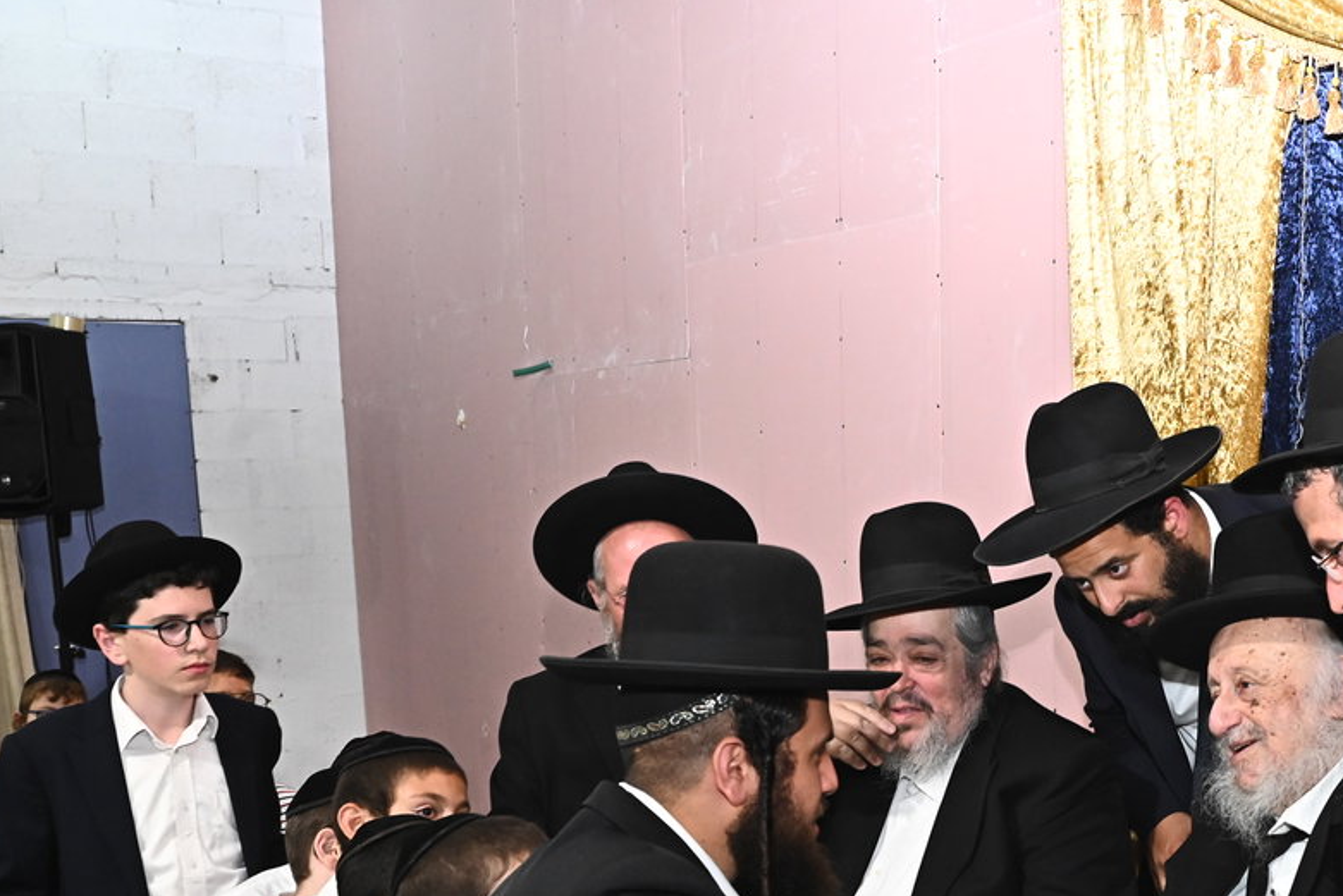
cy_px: 770
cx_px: 1049
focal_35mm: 43
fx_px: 1604
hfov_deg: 43.6
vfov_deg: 30.1
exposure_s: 1/200
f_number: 5.6
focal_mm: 24
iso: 2500
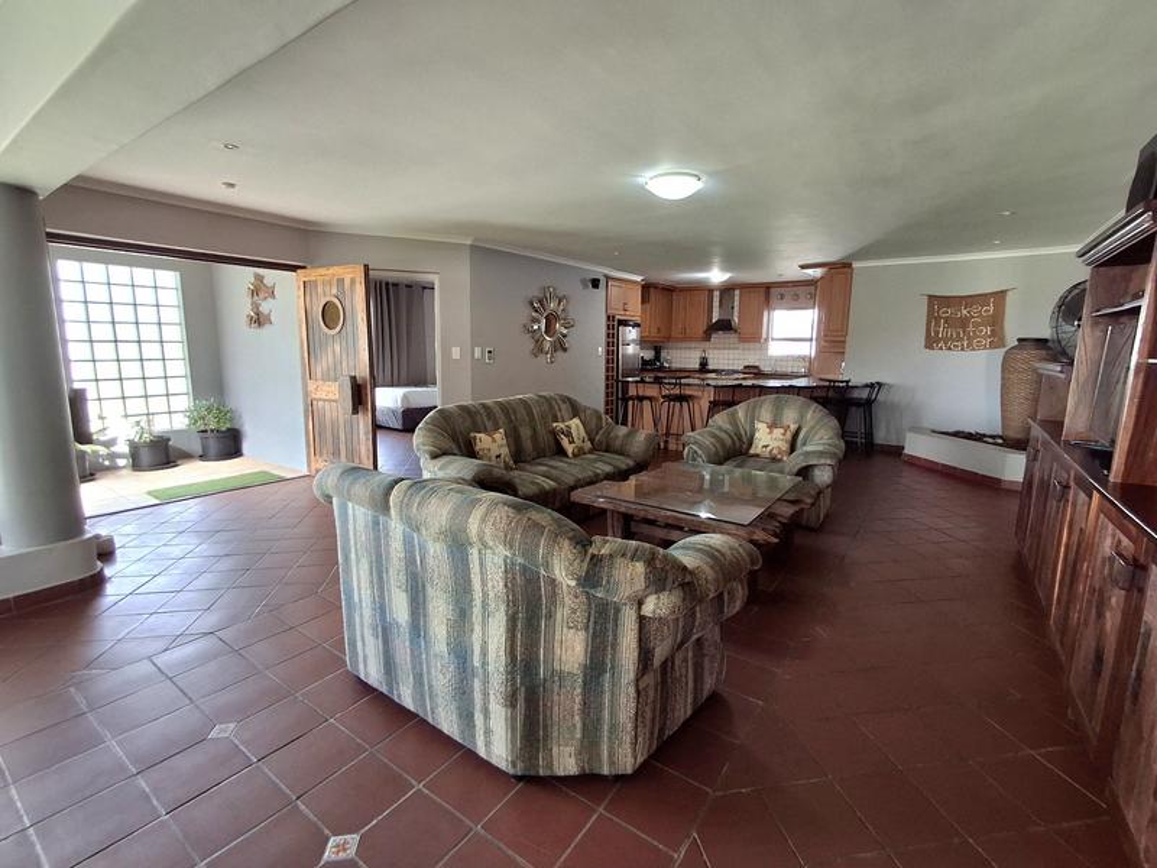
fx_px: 535
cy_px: 434
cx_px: 578
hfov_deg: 94.5
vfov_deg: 78.1
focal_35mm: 16
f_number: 2.2
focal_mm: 1.64
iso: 64
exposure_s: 1/40
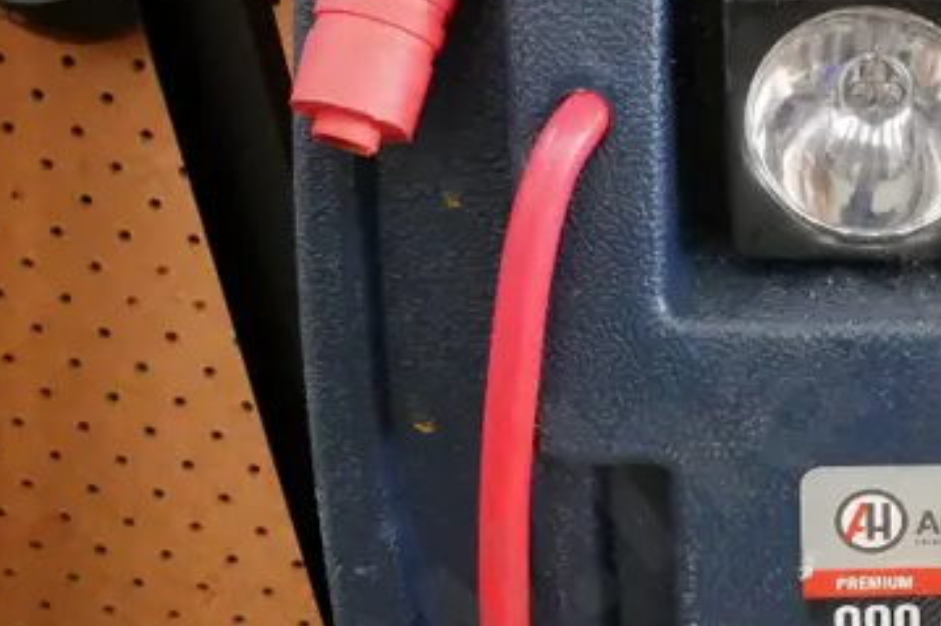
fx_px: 2325
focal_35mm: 89
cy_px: 151
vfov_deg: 15.3
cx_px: 1098
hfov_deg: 21.4
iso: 3200
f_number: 5.6
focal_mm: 15
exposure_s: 1/40
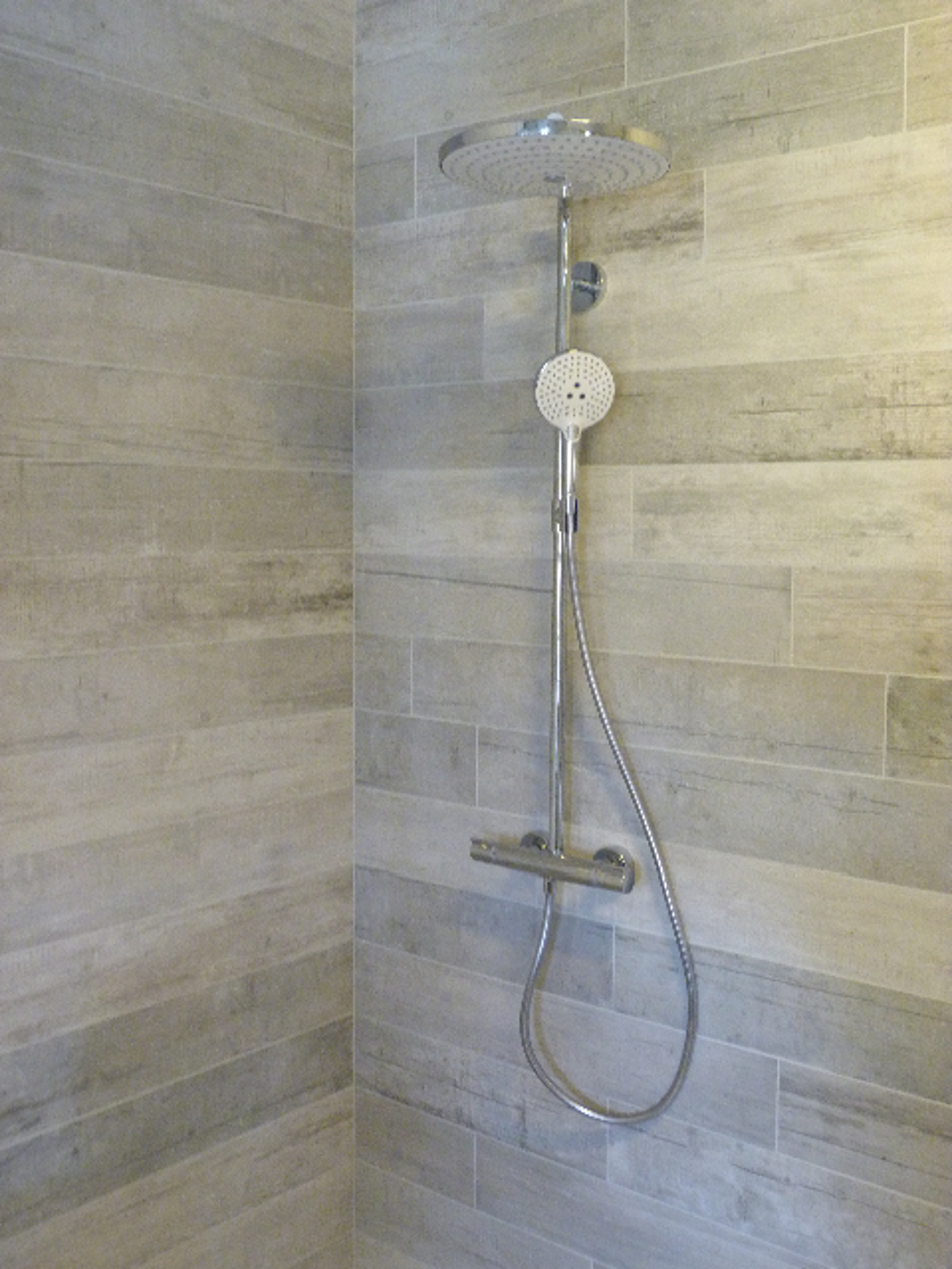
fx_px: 1283
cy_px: 634
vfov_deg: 52.6
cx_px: 476
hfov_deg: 40.7
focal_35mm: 35
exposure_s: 1/10
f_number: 3.1
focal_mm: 6.3
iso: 400
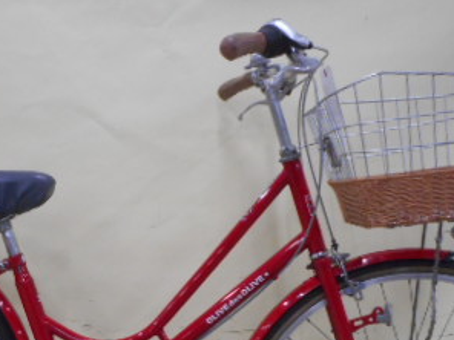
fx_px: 708
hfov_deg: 35.2
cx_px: 150
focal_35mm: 54
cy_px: 289
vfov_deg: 26.3
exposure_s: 1/20
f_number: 3.7
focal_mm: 4.5
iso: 400
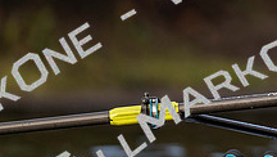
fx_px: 12388
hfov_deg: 1.3
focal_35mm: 1685
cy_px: 8
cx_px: 315
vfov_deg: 0.7
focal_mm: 600
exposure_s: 1/2500
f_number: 4
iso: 900
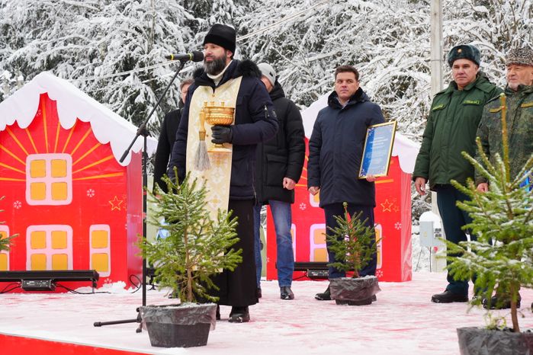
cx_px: 266
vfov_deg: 19.5
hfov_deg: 28.8
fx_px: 1036
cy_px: 178
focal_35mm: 70
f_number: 9
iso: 640
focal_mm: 70
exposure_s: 1/125
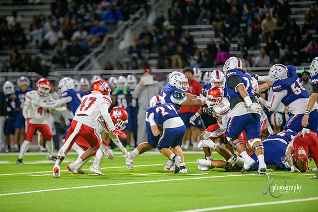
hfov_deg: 6.9
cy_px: 106
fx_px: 2650
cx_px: 159
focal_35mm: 300
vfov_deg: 4.6
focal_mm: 300
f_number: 2.8
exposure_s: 1/250
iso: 2000
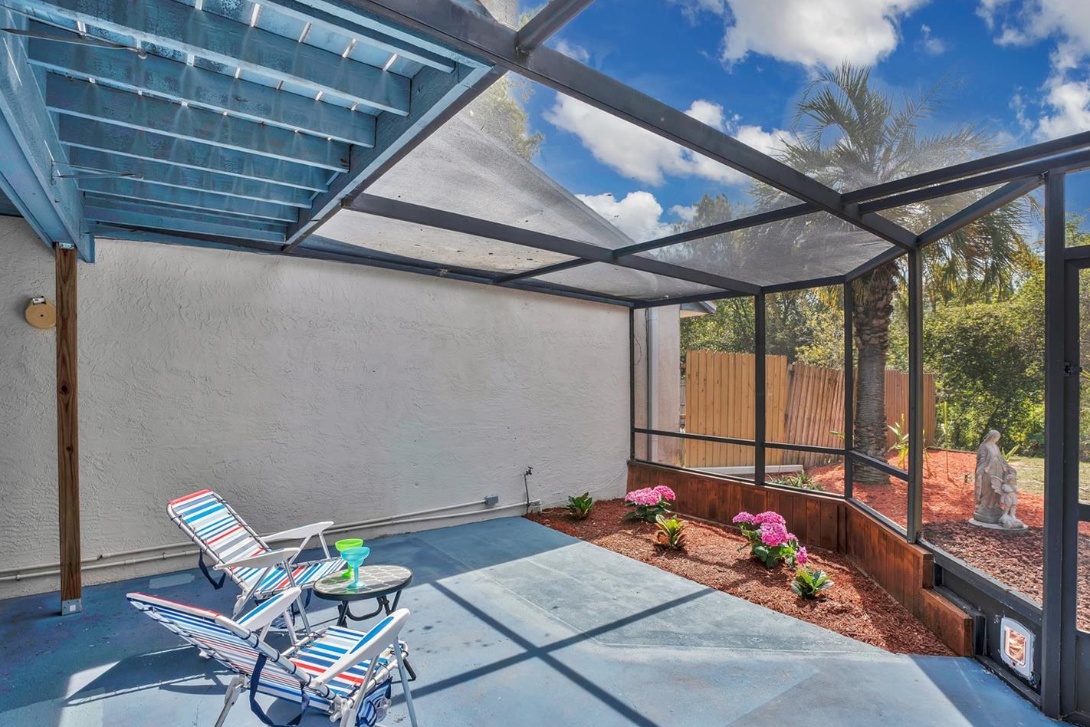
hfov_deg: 89.6
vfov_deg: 67.3
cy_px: 382
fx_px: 545
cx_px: 606
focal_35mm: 18
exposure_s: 1/100
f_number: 8
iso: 100
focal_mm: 16
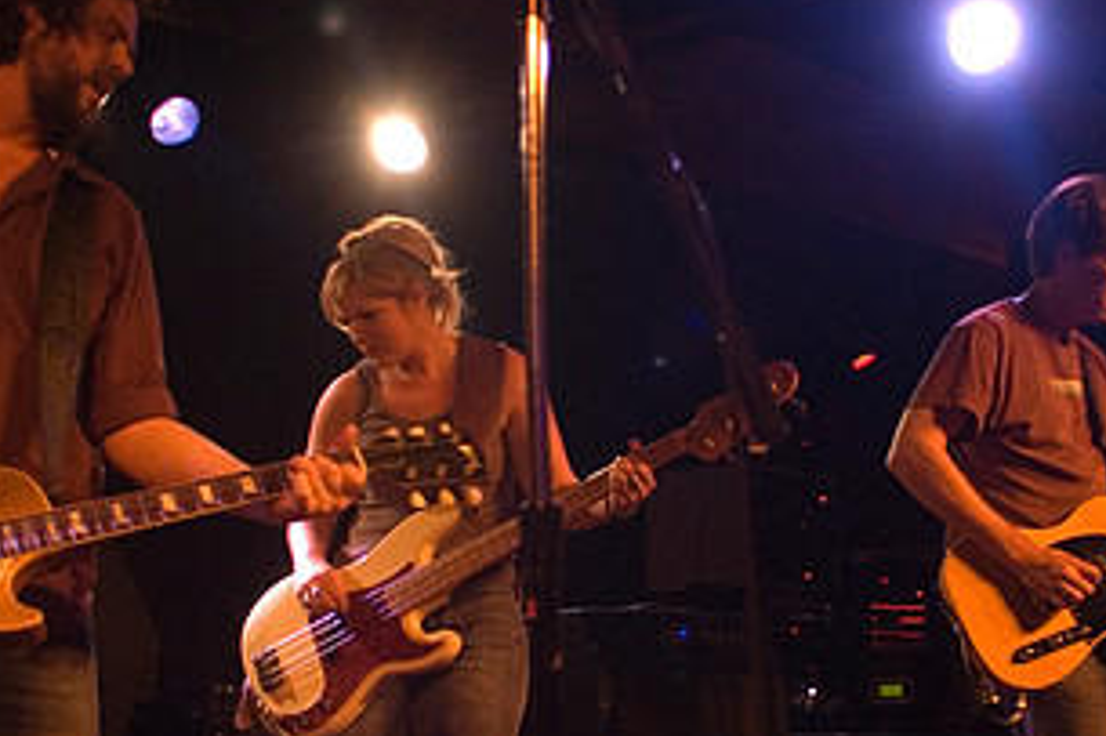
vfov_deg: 23.7
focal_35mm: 57
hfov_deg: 35.1
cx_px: 577
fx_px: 1750
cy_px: 446
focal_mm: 20
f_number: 2.8
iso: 800
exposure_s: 1/25
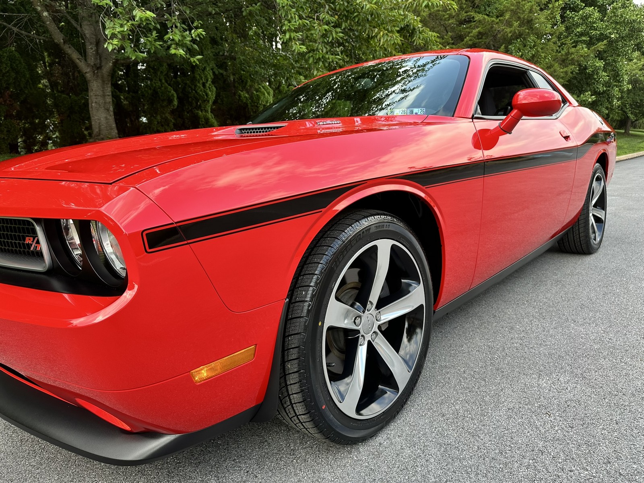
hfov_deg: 71.6
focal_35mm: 24
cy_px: 242
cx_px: 322
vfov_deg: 56.8
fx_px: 446
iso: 80
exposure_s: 1/264
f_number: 1.78
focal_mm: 6.86
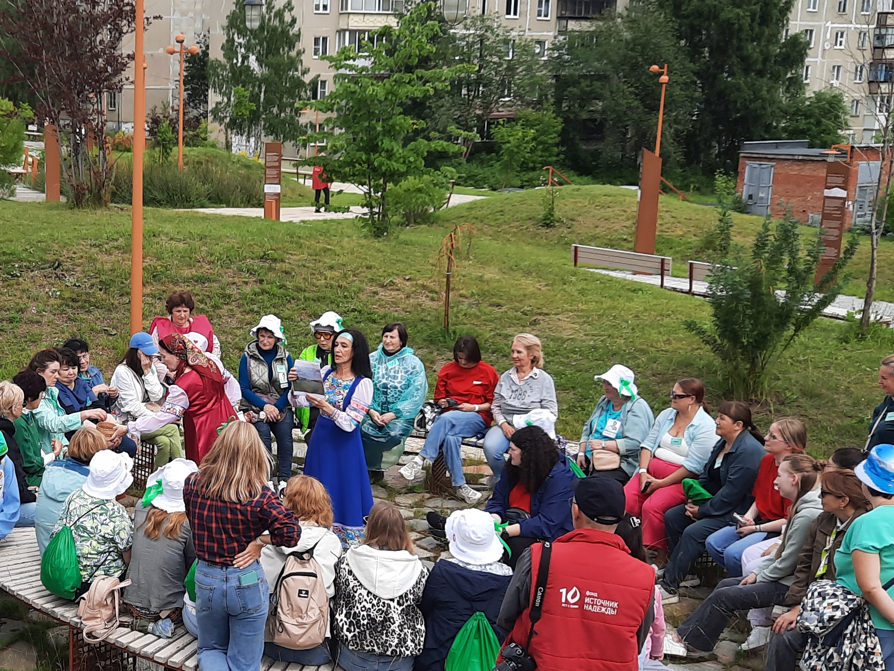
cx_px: 145
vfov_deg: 27.5
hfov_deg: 34.7
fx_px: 1369
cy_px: 386
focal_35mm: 53
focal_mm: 4.6
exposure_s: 1/904
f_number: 2
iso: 32
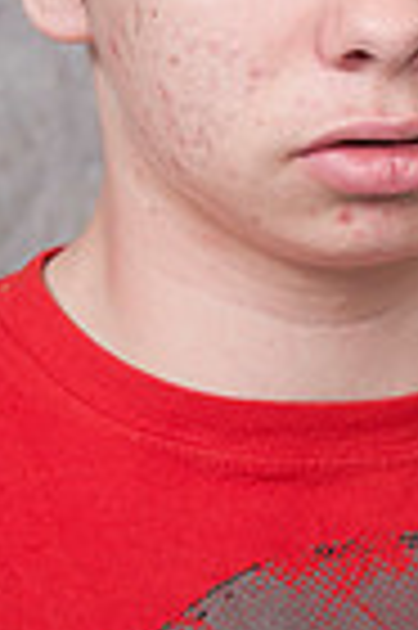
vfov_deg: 5.3
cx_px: 335
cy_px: 22
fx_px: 6756
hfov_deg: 3.5
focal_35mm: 387
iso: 200
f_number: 5.6
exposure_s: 1/125
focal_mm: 80
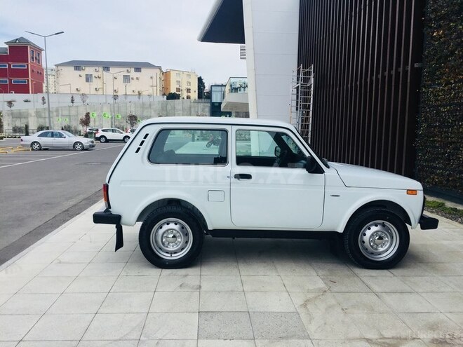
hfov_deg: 61.7
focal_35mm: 29
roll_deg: -1.2
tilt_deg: -6.4
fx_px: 388
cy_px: 174
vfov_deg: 48.2
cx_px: 232
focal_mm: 4.15
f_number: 2.2
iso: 32
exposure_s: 1/1364
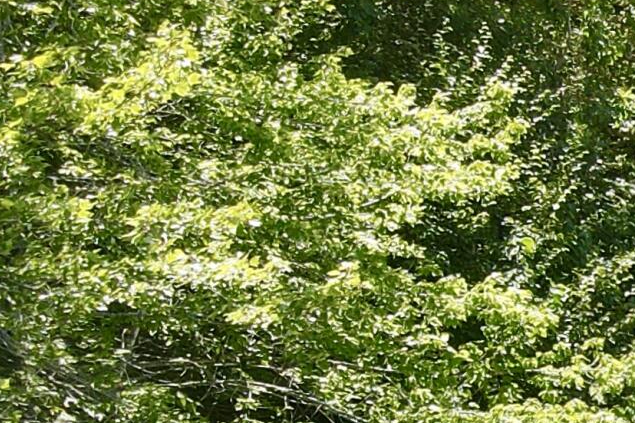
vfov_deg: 11.1
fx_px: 2081
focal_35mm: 118
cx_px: 1268
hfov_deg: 14.4
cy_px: 648
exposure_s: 1/160
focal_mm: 4.5
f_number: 2.8
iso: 110
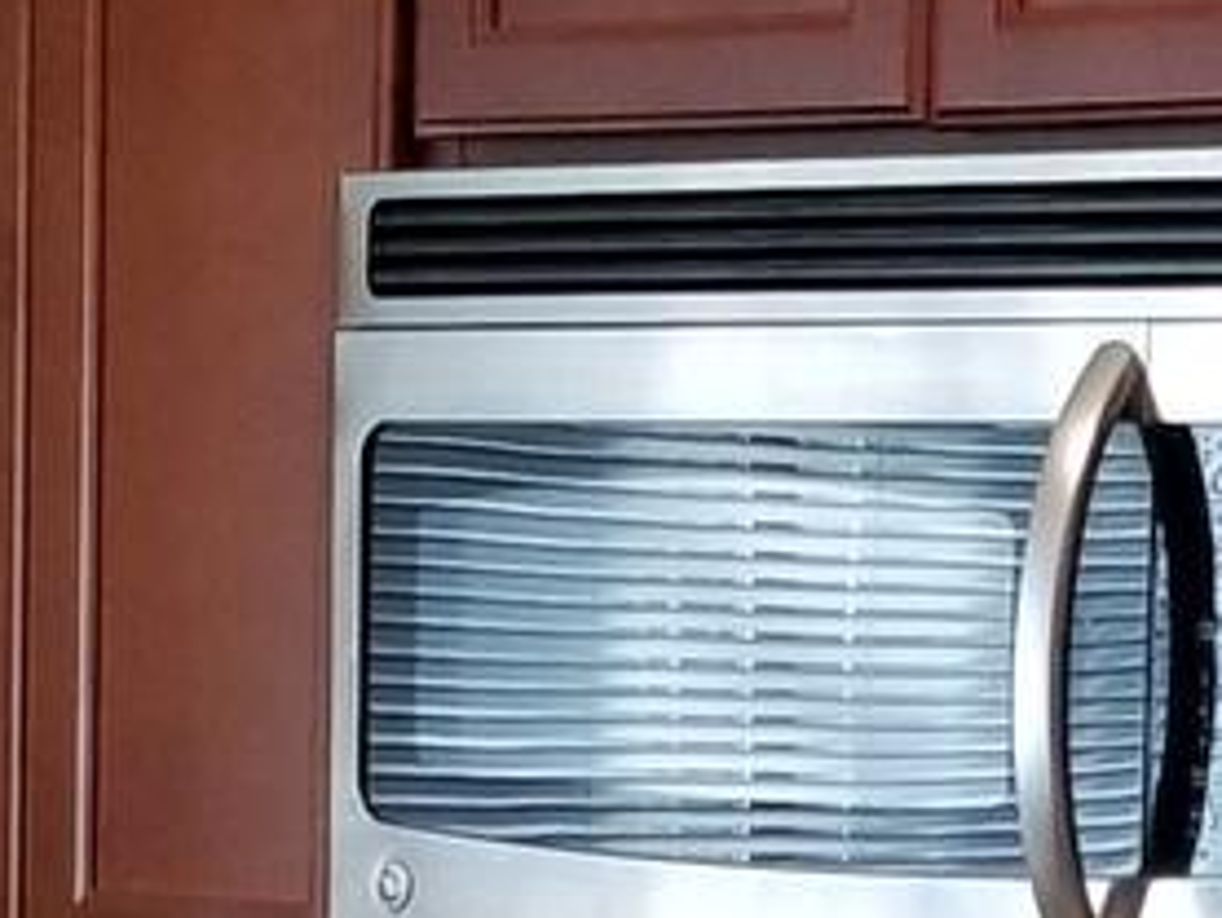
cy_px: 1567
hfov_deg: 10.3
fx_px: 6781
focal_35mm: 192
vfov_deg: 7.5
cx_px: 944
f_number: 1.7
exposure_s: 1/60
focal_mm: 4.3
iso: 160
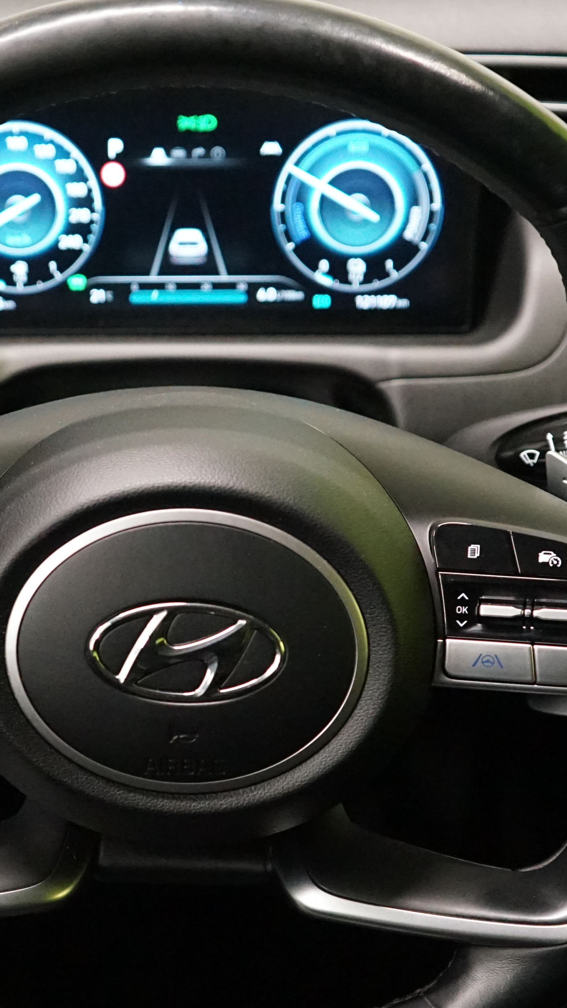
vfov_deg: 33.8
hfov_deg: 19.4
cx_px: 188
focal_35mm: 62
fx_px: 1657
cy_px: 551
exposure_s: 1/50
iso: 6400
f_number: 4
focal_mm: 31
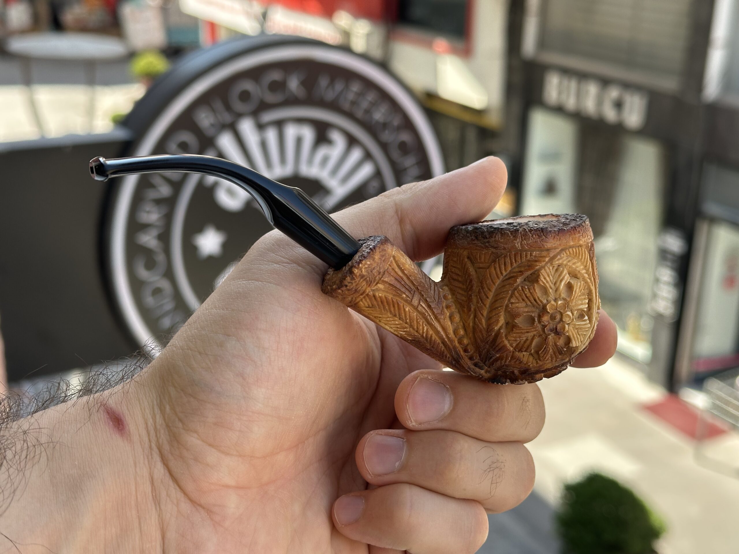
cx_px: 370
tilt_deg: -20.0
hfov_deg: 39.7
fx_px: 1025
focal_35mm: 48
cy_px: 277
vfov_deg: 30.3
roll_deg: -1.7
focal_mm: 6.86
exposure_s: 1/501
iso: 64
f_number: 1.78
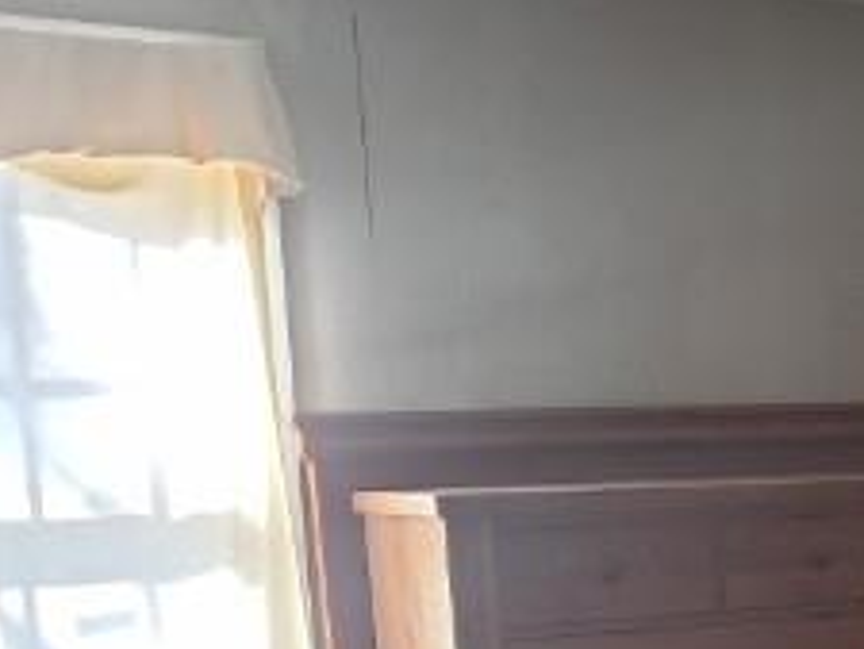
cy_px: 883
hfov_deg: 24.8
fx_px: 1848
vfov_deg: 18.3
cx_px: 910
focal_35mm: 74
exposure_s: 1/39
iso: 160
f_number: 1.5
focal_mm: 4.3
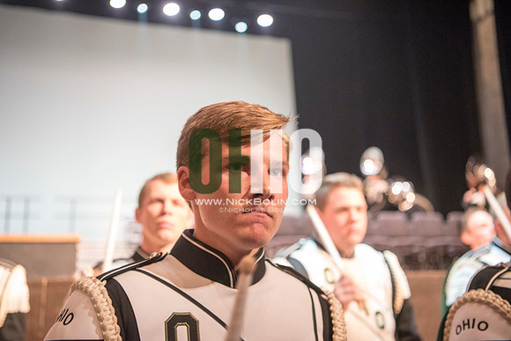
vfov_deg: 31.9
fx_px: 596
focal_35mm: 42
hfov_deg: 46.4
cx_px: 256
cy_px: 170
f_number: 2.8
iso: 4000
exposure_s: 1/100
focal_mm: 42
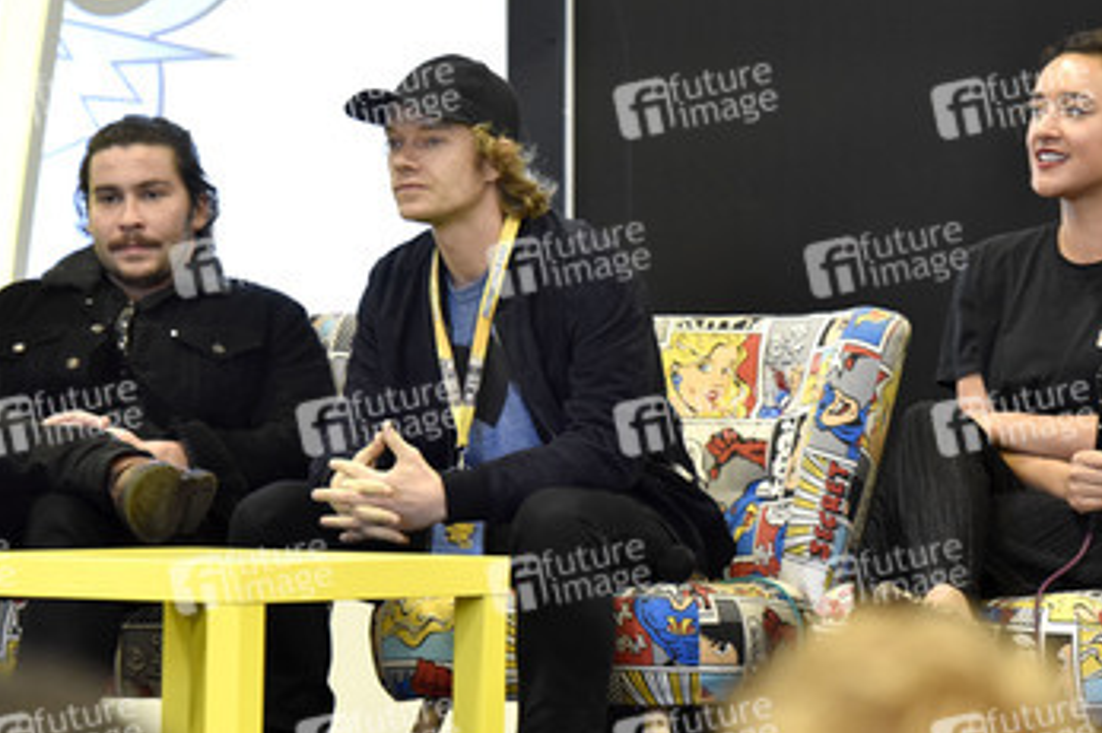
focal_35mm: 182
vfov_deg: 7.5
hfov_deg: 11.3
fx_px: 5568
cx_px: 611
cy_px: 340
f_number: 3.5
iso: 4500
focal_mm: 140
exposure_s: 1/125
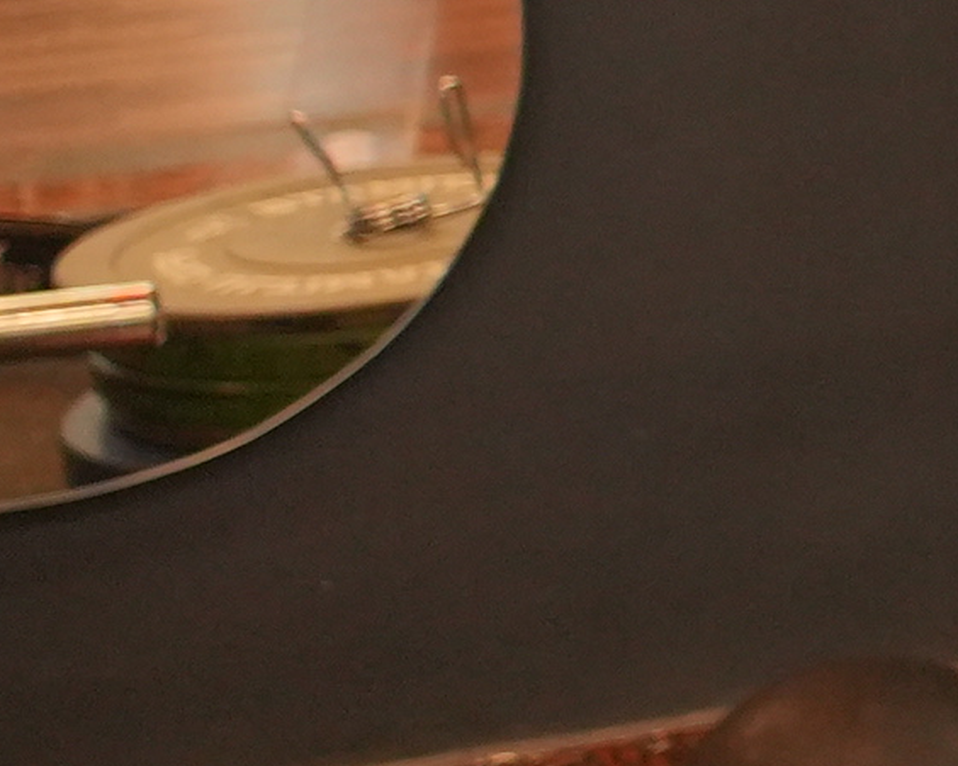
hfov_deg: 9.6
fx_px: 3912
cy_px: 15
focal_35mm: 138
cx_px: 3141
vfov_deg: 11.1
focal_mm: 18
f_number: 2.8
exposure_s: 1/250
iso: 1600
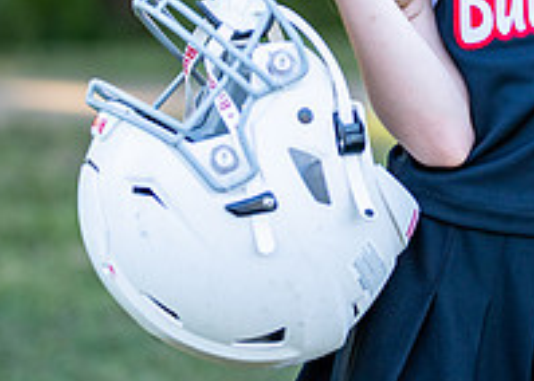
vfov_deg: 8.6
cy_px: -74
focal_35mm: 166
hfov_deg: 12.0
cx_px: 560
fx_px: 2517
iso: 200
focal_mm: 50
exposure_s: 1/1600
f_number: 1.2
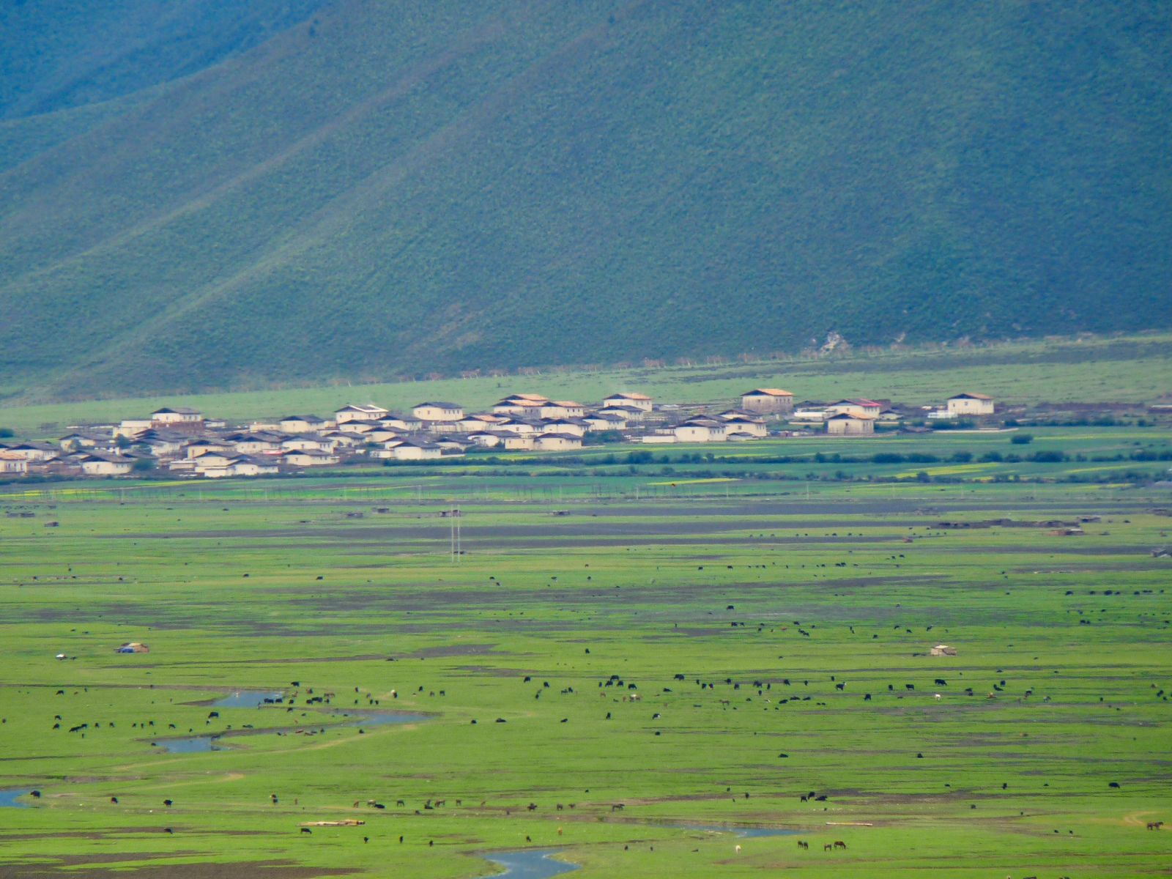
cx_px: 586
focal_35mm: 577
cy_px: 440
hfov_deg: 3.4
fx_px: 19536
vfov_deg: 2.6
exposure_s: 1/400
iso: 100
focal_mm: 86.4
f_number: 4.4
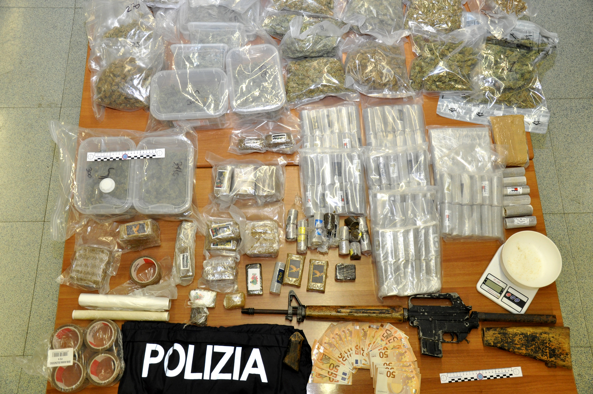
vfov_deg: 36.8
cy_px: 197
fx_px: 592
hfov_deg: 53.2
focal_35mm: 36
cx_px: 296
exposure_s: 1/60
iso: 800
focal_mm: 24
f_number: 4
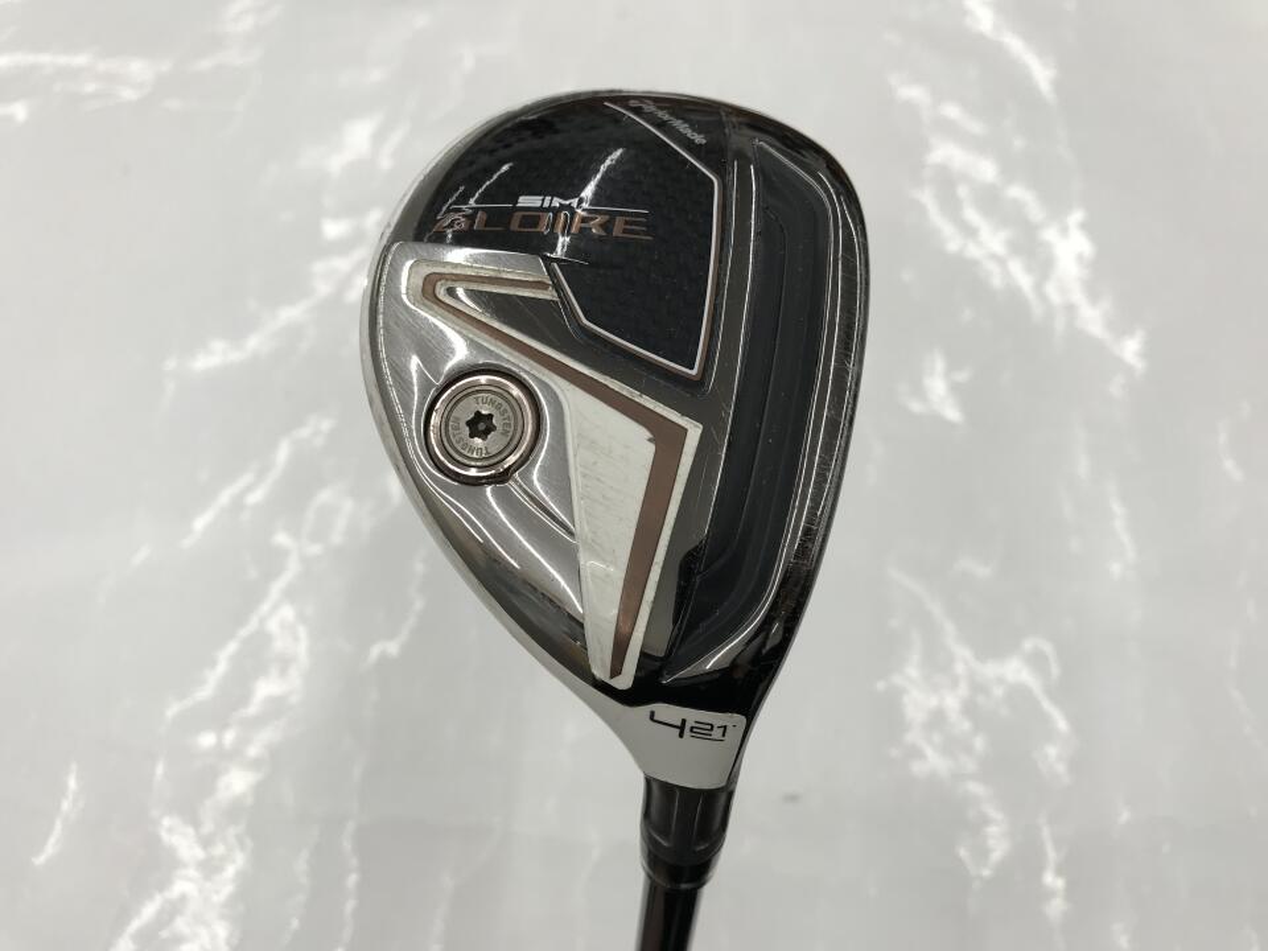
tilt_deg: -59.2
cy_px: 476
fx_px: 1026
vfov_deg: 49.7
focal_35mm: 28
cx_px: 634
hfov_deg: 63.4
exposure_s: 1/124
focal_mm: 3.99
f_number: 1.8
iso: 20
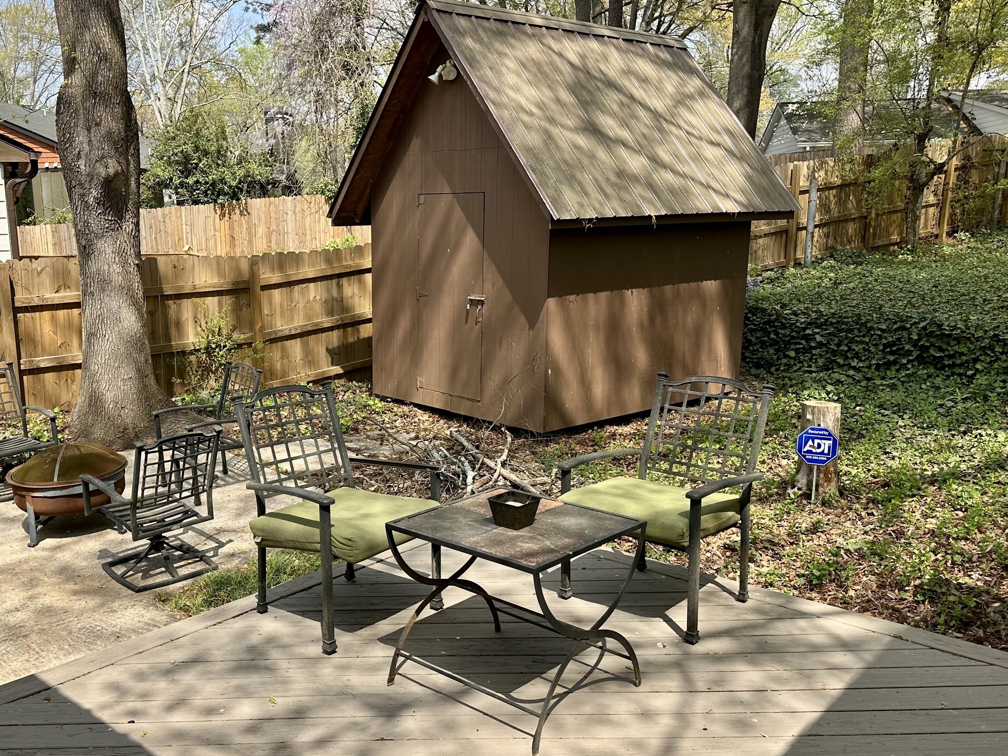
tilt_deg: -11.6
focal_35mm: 32
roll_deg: +0.8
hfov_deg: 56.4
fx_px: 932
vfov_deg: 44.1
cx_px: 402
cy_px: 410
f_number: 1.78
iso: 80
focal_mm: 6.86
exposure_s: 1/2028
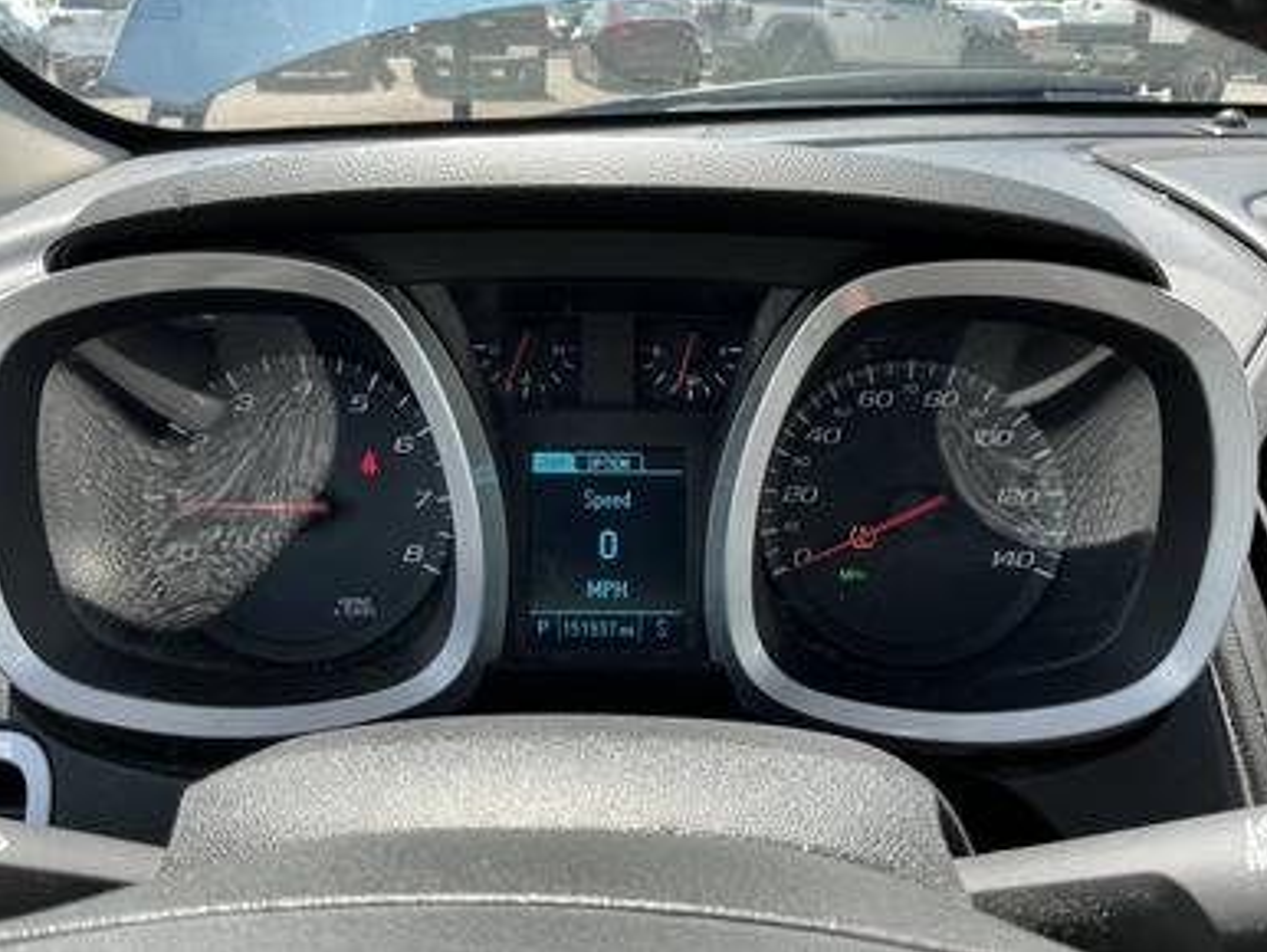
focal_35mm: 29
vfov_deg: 48.3
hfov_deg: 61.6
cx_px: 650
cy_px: 463
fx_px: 1062
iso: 20
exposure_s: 1/213
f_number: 1.8
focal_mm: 3
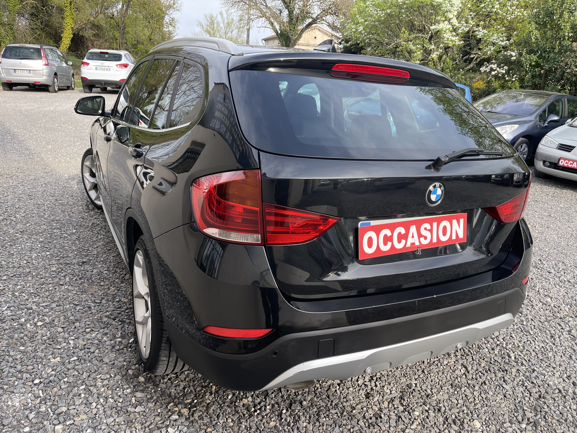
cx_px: 288
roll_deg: -3.3
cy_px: 216
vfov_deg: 54.9
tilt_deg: -18.4
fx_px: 417
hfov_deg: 69.4
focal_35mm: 25
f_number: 1.6
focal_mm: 5.1
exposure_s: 1/428
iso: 32
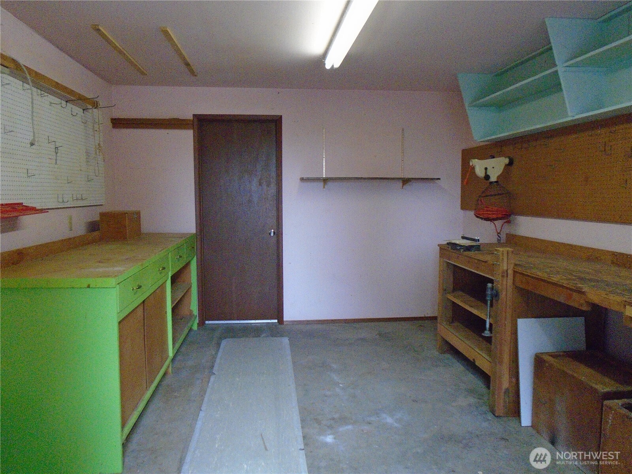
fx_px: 475
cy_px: 237
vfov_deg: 53.1
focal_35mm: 26
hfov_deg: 67.3
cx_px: 316
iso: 800
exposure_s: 1/100
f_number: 3.2
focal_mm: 4.6
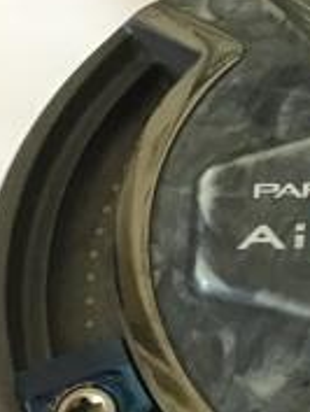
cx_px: 527
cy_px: 433
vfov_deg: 15.3
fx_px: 1503
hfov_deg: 11.1
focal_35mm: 126
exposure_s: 1/33
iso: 160
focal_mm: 3.3
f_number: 2.4
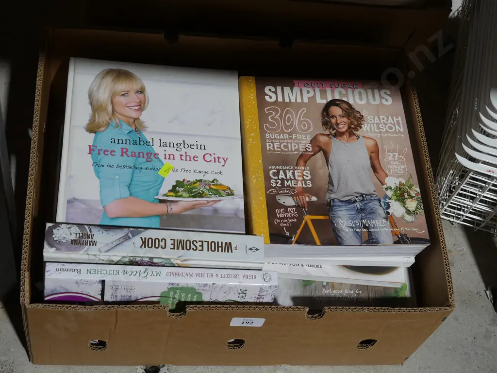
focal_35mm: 58
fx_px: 833
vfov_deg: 25.2
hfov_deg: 33.2
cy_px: 186
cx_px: 248
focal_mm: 29
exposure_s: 1/60
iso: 500
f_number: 5.4
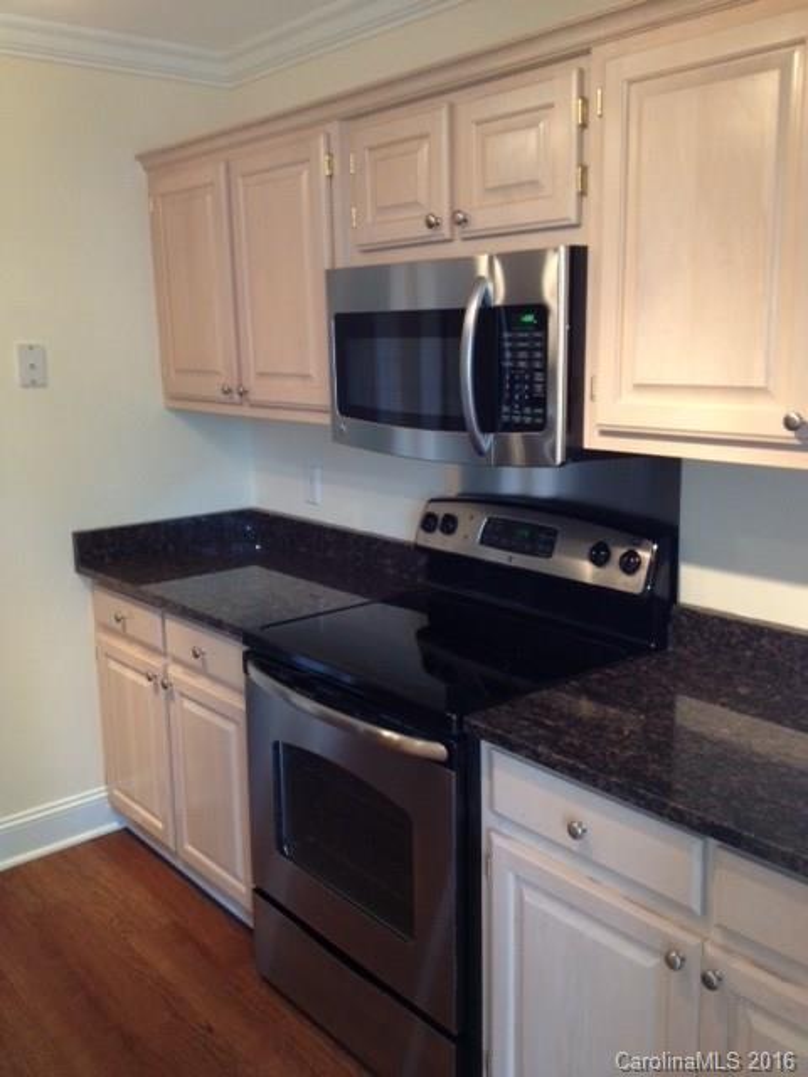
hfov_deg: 40.7
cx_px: 404
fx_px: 1089
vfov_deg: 52.6
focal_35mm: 35
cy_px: 538
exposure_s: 1/20
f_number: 2.4
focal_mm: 4.28
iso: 160
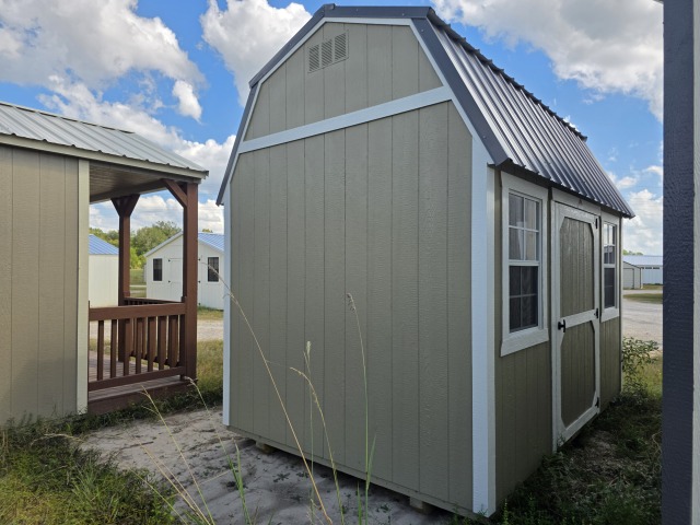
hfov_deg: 73.9
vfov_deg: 58.9
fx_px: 465
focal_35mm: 23
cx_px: 350
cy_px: 262
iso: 80
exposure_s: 1/4057
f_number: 1.7
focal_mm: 6.3
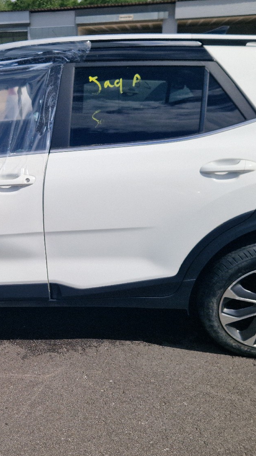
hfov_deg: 26.8
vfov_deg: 47.3
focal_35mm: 43
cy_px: 253
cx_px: 29
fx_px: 519
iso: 50
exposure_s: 1/3333
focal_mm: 5.4
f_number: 1.8
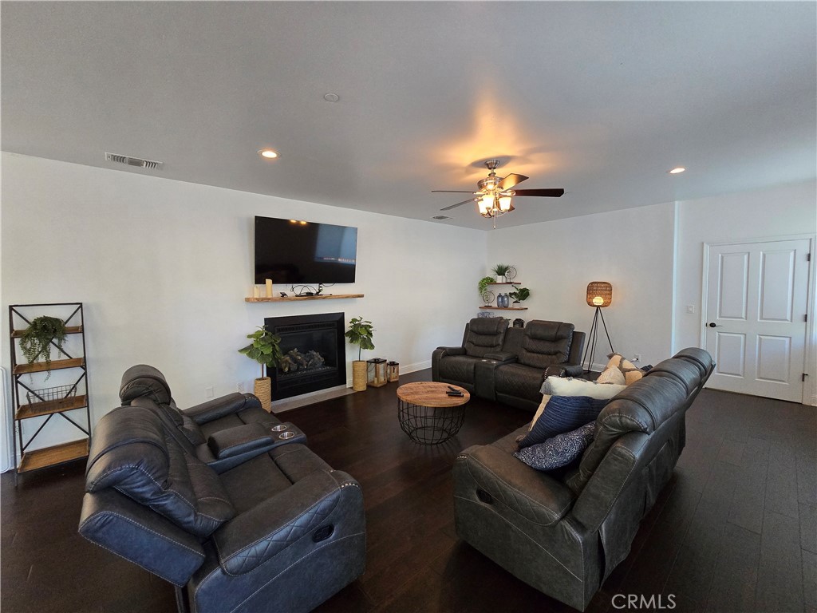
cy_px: 306
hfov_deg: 106.2
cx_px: 408
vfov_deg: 89.9
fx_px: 307
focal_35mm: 13
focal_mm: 2.2
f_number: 2.2
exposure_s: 1/60
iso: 400
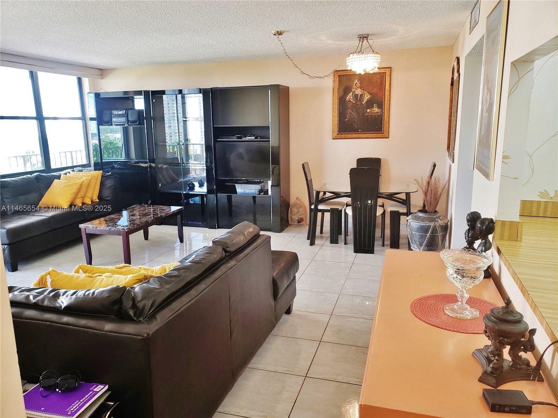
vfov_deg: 53.1
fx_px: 419
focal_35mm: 26
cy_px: 209
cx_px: 279
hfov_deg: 67.3
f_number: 2.4
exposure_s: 1/30
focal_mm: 4.3
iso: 100
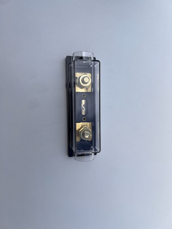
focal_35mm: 26
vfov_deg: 67.3
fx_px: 172
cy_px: 114
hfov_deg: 53.1
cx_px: 86
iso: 50
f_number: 1.5
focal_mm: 5.7
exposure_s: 1/2841
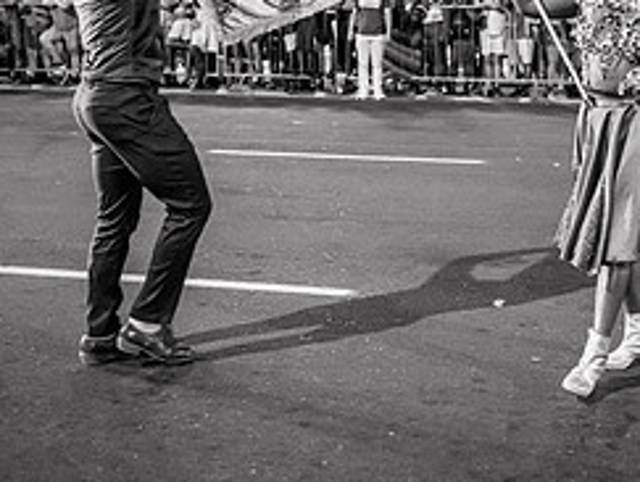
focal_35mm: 55
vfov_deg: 25.7
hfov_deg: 34.2
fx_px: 1018
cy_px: 41
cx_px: 479
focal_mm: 24
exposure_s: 1/200
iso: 2500
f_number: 1.8
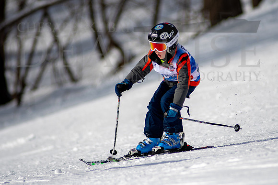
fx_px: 4355
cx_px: 174
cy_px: 92
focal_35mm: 564
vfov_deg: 2.4
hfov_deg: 3.7
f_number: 2.8
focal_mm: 300
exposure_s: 1/6400
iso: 100
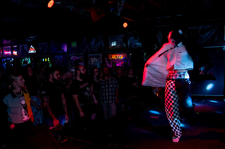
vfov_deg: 43.2
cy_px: 63
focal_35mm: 30
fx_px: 189
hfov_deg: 61.5
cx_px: 123
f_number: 4
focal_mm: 24
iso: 5000
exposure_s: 1/200
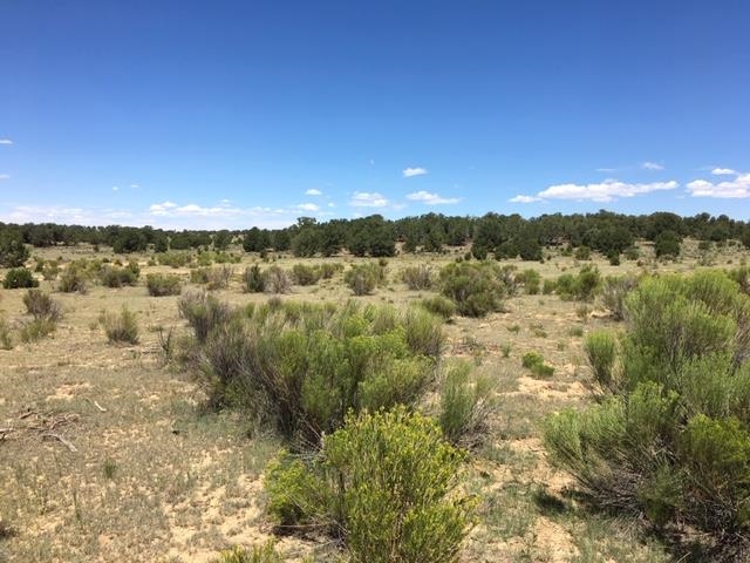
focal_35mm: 29
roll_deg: -0.5
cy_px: 282
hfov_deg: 61.7
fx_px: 628
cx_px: 375
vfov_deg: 48.2
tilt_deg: -3.9
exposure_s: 1/1876
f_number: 2.2
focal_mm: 4.15
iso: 25
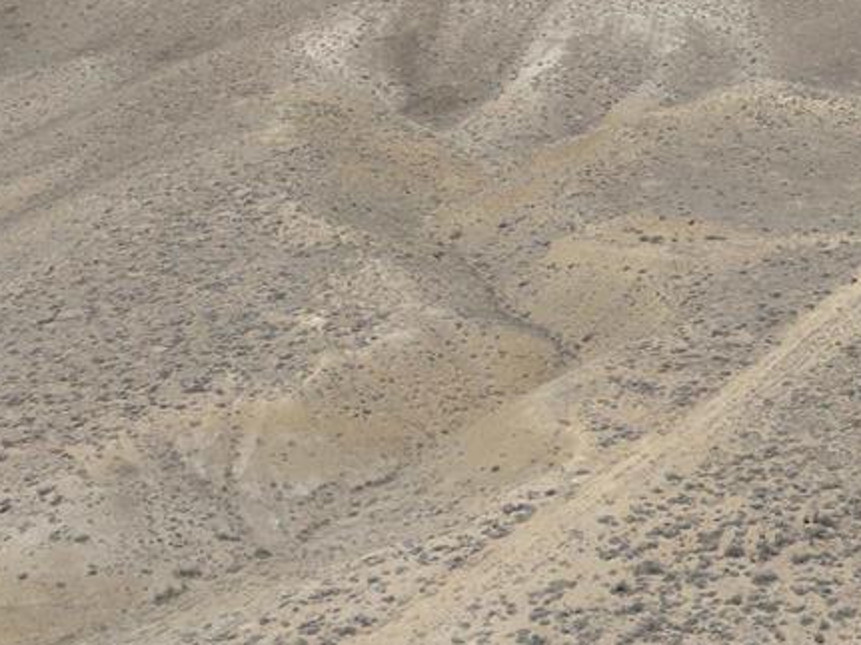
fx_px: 1417
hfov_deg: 29.5
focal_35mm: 57
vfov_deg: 25.3
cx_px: 1011
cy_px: 495
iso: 100
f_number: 2.8
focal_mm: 12.29
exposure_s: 1/80
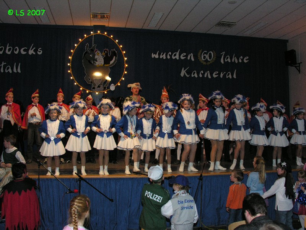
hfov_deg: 52.6
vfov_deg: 40.7
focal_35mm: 35
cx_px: 153
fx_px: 309
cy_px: 115
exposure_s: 1/60.1
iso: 200
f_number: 4
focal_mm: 8.9
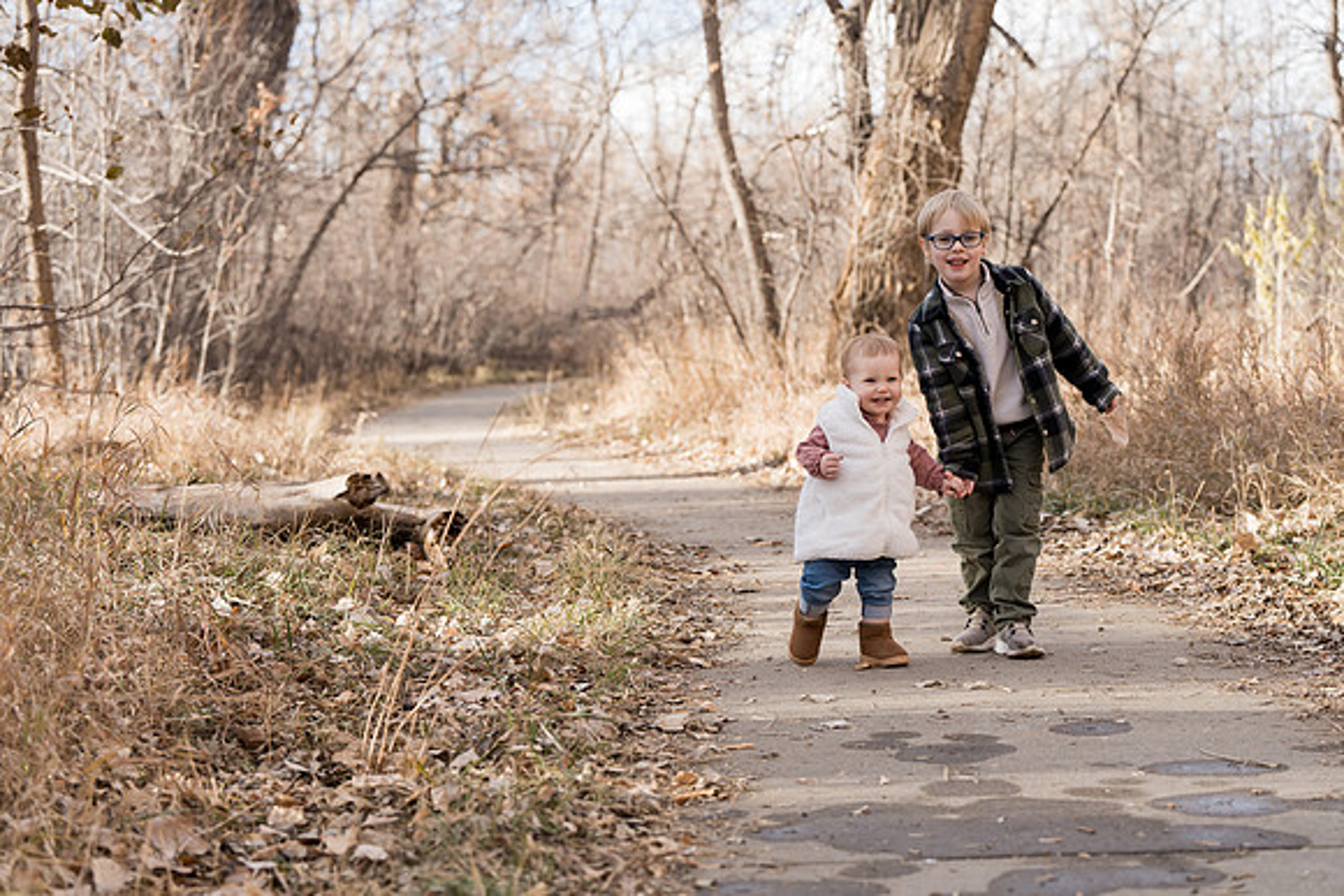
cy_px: 448
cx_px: 672
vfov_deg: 18.2
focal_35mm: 75
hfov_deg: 27.0
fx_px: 2801
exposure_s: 1/320
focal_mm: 75
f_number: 4
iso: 200
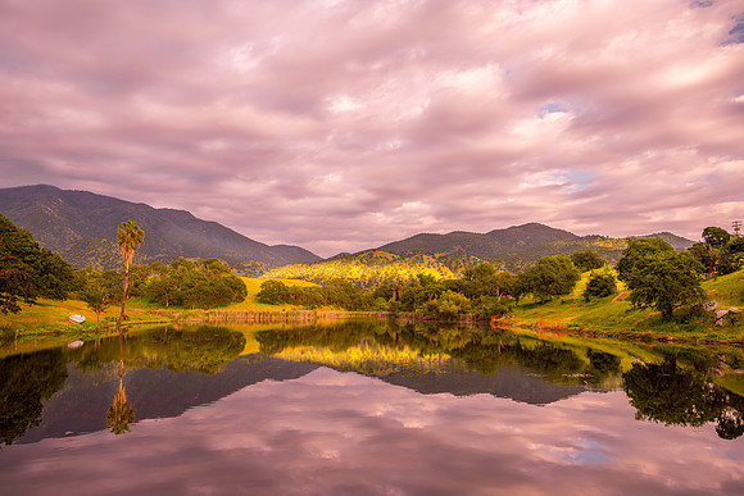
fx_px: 548
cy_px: 248
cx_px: 372
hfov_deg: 68.4
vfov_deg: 48.8
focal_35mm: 26
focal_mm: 26.5
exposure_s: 1/40
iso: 64
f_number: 6.3
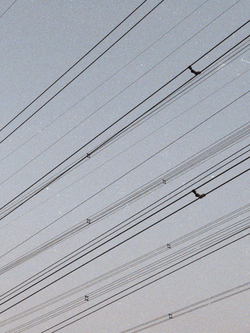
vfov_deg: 25.3
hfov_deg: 19.1
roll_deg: -0.2
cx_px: 125
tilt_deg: +29.7
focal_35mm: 77
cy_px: 166
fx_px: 741
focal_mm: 9
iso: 125
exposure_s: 1/99
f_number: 2.8
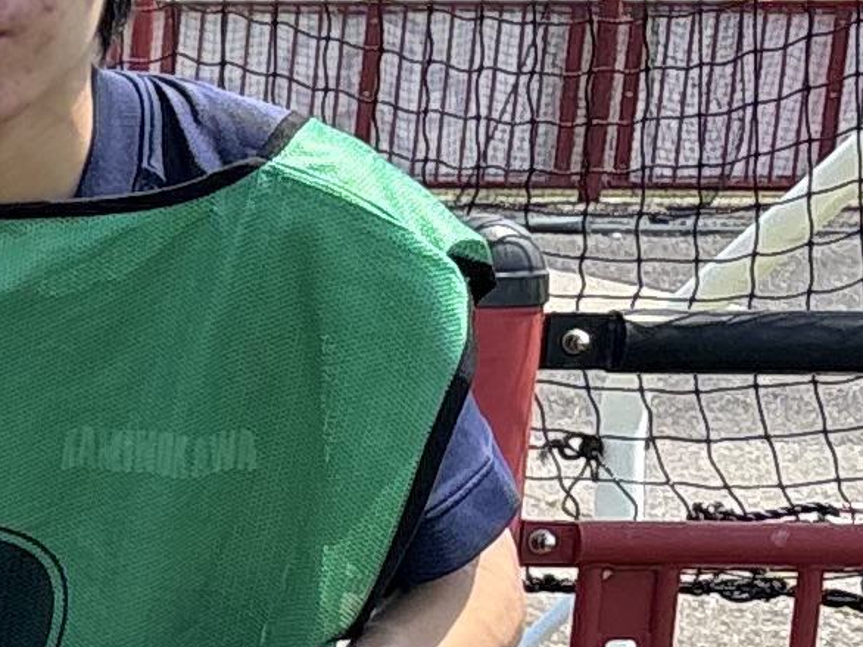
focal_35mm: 179
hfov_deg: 8.8
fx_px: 4461
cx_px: -1853
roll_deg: +0.0
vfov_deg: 8.2
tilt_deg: -11.5
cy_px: 740
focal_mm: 5.96
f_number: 1.6
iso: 50
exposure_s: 1/2538
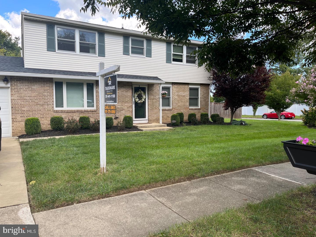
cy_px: 118
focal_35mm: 26
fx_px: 237
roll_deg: +0.3
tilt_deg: -4.4
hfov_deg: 67.3
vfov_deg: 53.1
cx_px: 158
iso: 50
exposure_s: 1/463
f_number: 1.6
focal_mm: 5.1
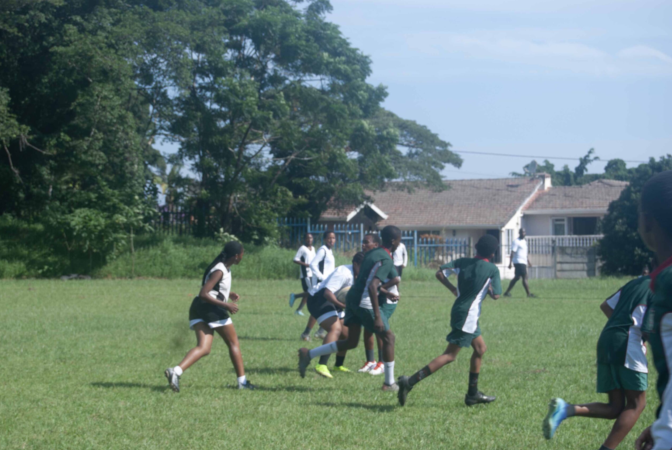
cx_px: 338
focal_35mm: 84
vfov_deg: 16.4
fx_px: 1561
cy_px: 228
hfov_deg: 24.3
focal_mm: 55
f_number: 7.1
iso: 100
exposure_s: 1/200
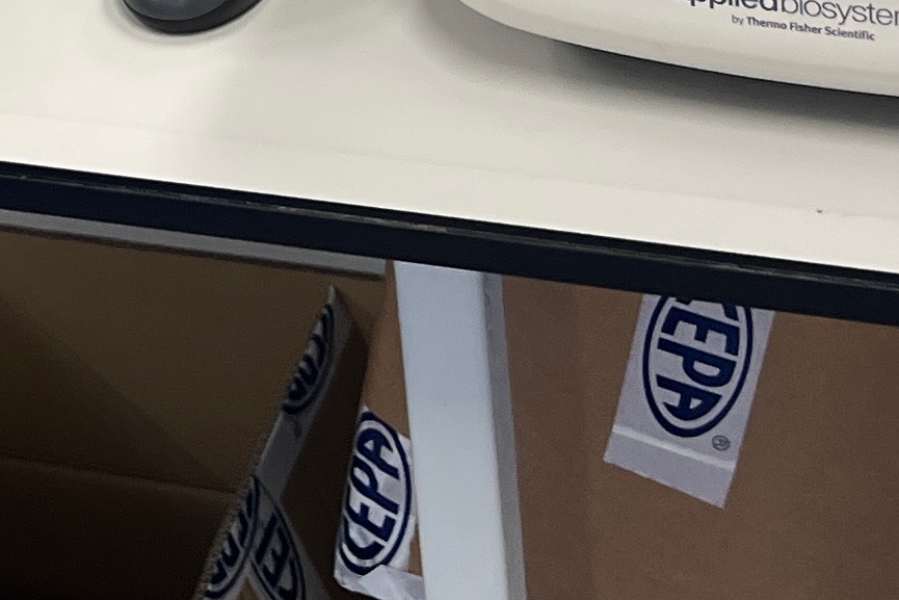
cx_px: -102
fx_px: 3147
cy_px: -476
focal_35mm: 126
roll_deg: +8.4
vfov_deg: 10.3
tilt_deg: -20.3
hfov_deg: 15.8
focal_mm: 5.7
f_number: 1.5
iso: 64
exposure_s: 1/100
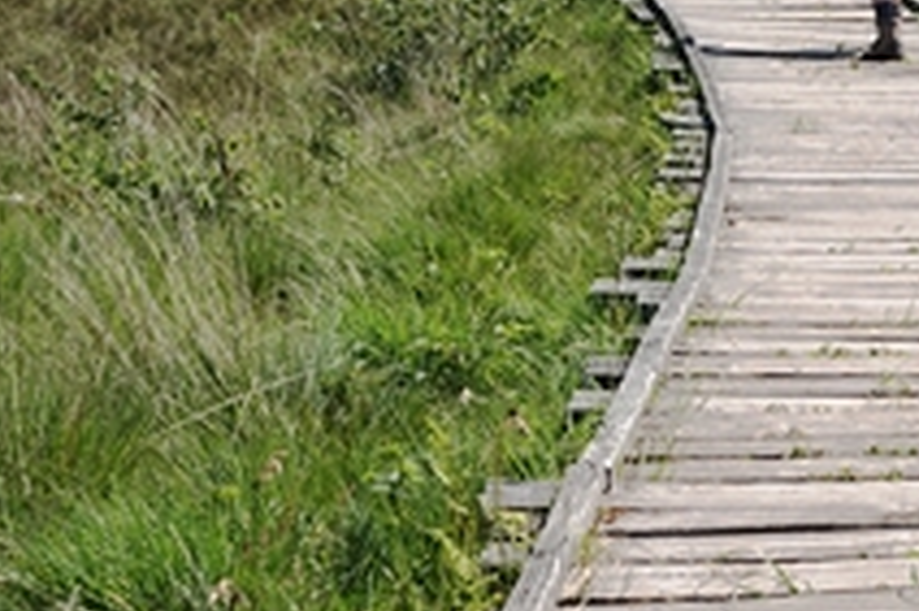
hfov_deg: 16.8
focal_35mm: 121
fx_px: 3086
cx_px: 772
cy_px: -232
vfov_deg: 11.0
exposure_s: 1/160
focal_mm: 14.65
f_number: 8
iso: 100
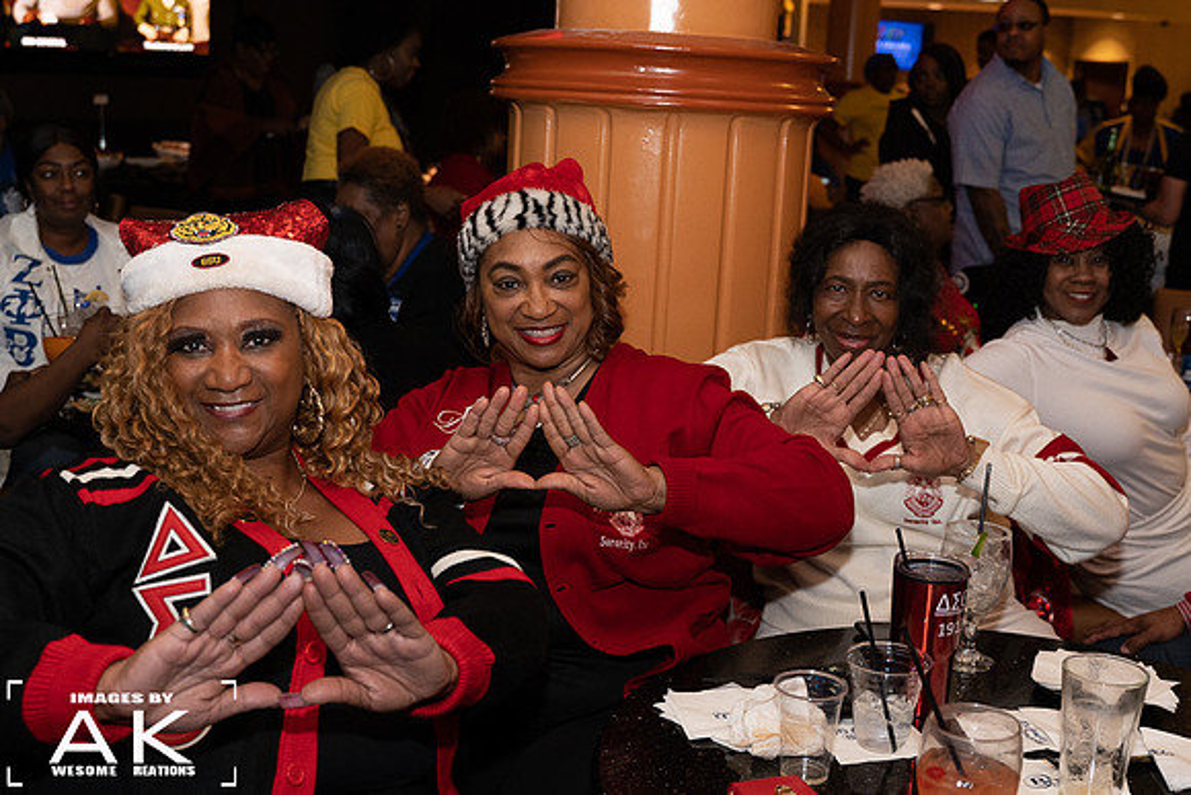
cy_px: 398
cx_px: 596
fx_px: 1390
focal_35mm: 42
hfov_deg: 46.4
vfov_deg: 31.9
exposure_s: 1/100
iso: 1600
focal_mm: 28
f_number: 3.5
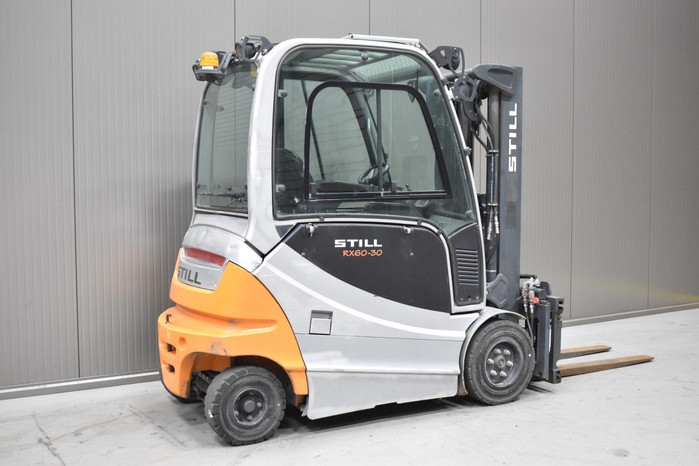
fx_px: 757
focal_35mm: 39
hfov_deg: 49.6
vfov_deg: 34.2
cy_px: 233
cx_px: 350
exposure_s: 1/30
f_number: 4.5
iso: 1600
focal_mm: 26
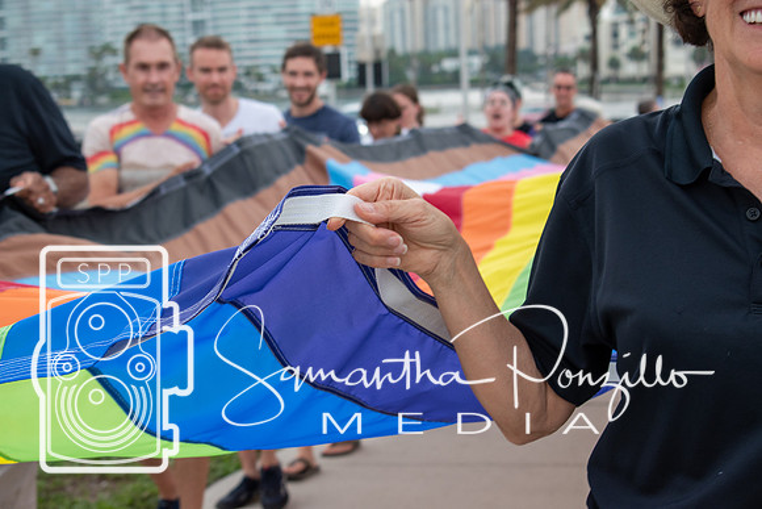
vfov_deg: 17.5
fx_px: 1651
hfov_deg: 26.0
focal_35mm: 78
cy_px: 254
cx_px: 381
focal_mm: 52
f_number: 6.3
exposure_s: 1/160
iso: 400
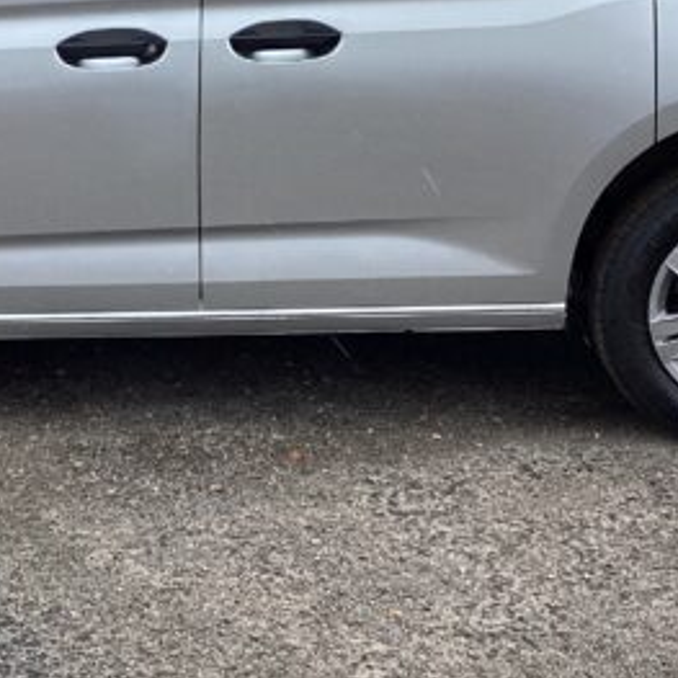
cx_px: 147
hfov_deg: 20.7
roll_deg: +0.4
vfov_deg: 20.7
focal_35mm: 83
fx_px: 1839
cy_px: 140
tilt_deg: -12.3
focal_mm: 3.3
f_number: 2.4
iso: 25
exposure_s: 1/532
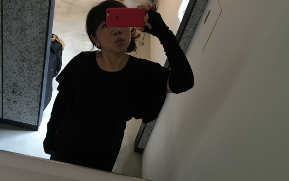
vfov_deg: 31.8
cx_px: 118
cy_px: 66
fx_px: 315
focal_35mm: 40
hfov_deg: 49.0
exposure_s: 1/30
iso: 80
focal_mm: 4.15
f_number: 2.2
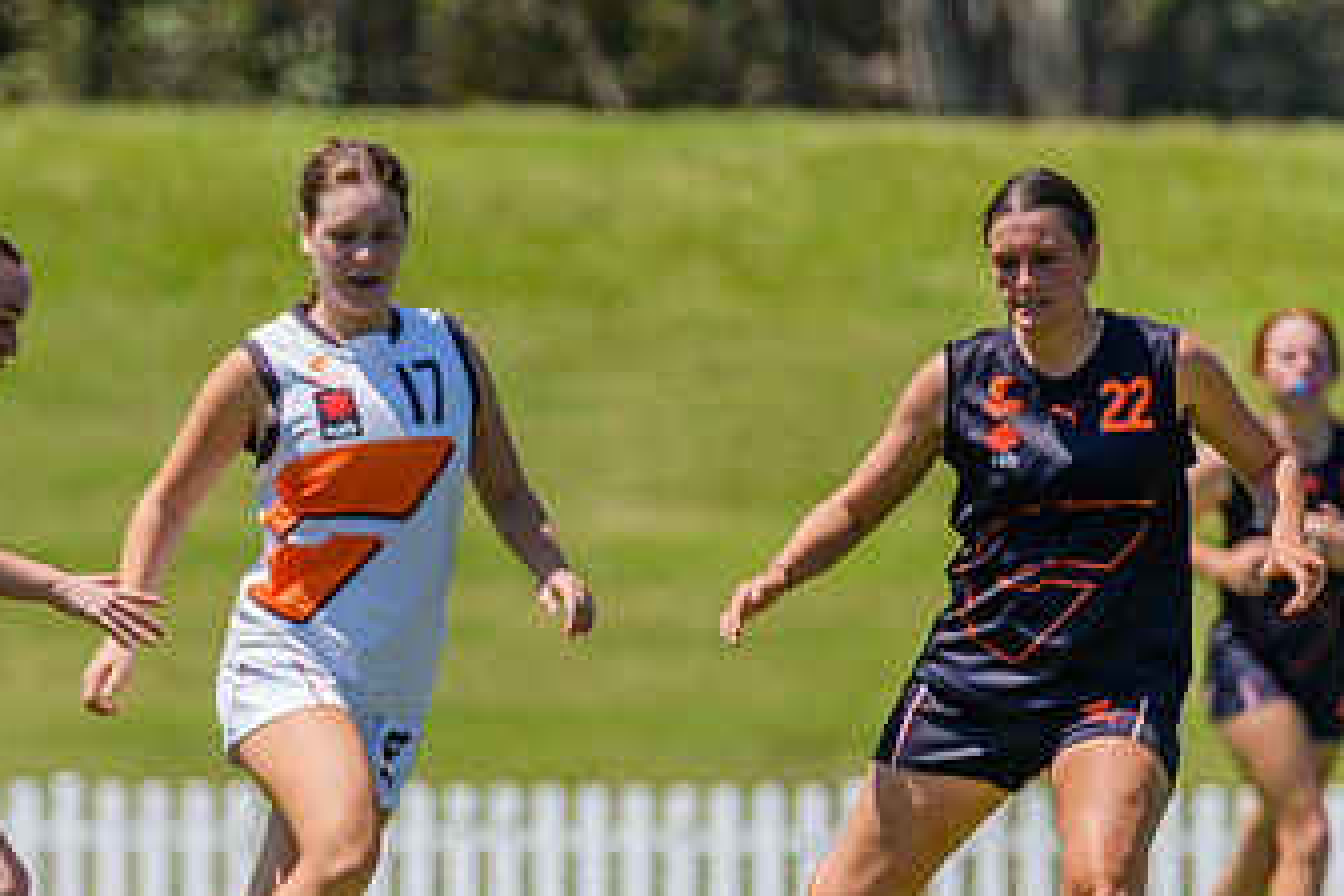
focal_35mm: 1289
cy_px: 712
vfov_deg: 1.1
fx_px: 48119
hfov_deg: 1.6
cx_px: 67
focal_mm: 600
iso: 800
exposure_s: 1/2000
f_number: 10
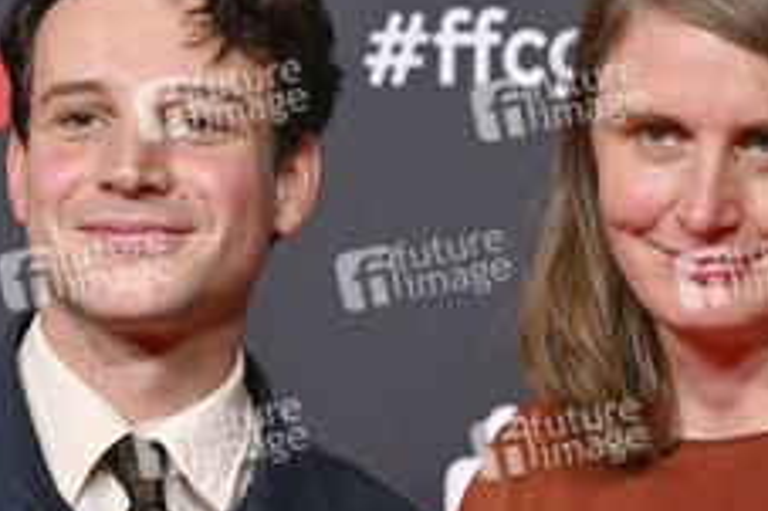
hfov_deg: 8.0
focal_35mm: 258
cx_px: 469
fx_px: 5500
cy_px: 355
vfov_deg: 5.3
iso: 1000
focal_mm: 130
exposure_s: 1/200
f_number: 5
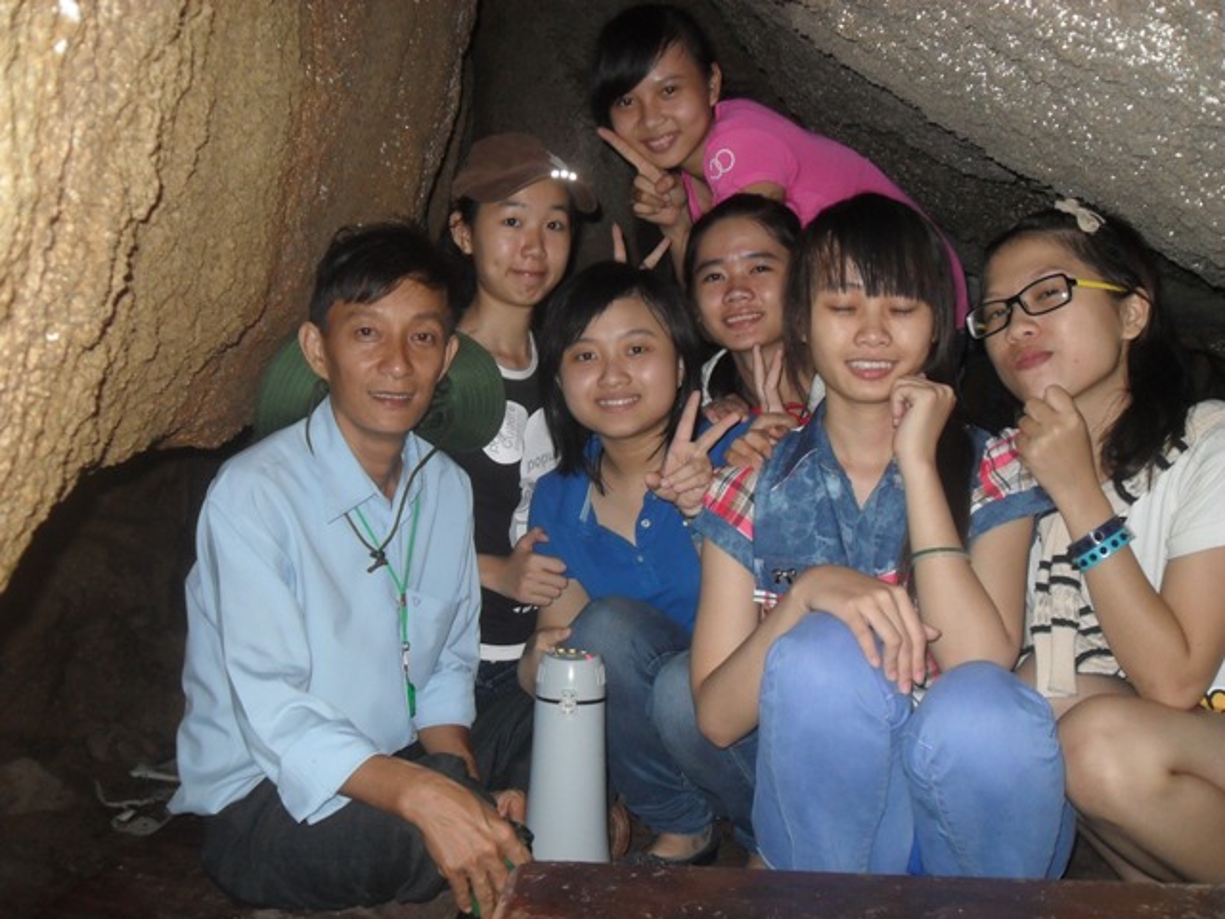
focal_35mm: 35
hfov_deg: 52.6
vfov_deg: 40.7
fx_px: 1239
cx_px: 612
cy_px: 460
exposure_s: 1/45
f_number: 2.8
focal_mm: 6.2
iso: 200
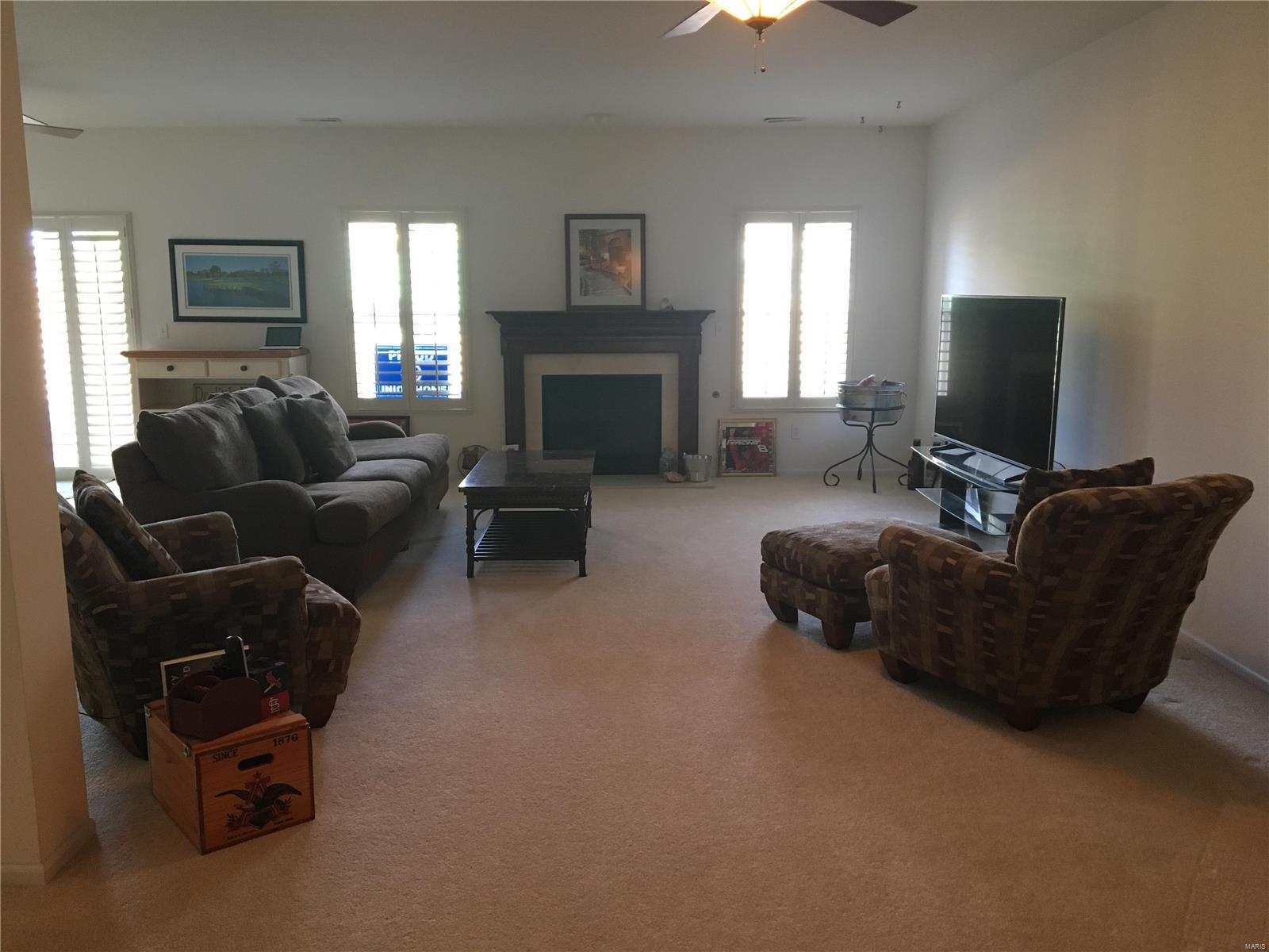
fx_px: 1063
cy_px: 476
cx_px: 634
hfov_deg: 61.7
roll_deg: +0.0
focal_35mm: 29
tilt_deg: -8.6
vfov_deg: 48.2
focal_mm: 4.15
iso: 125
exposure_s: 1/30
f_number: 2.2
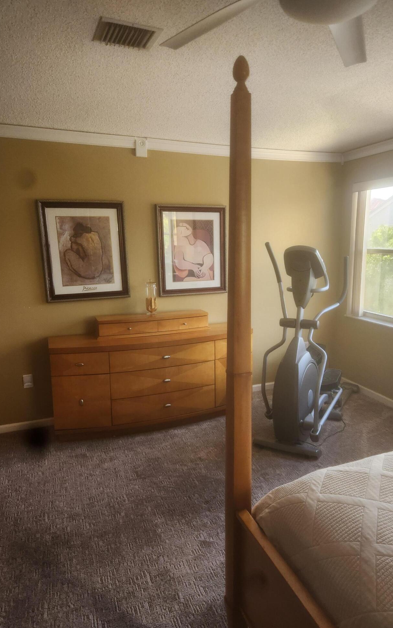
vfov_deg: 72.5
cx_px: 227
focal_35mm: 25
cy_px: 316
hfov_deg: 49.1
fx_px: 428
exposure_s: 1/180
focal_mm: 5.4
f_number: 1.8
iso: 200
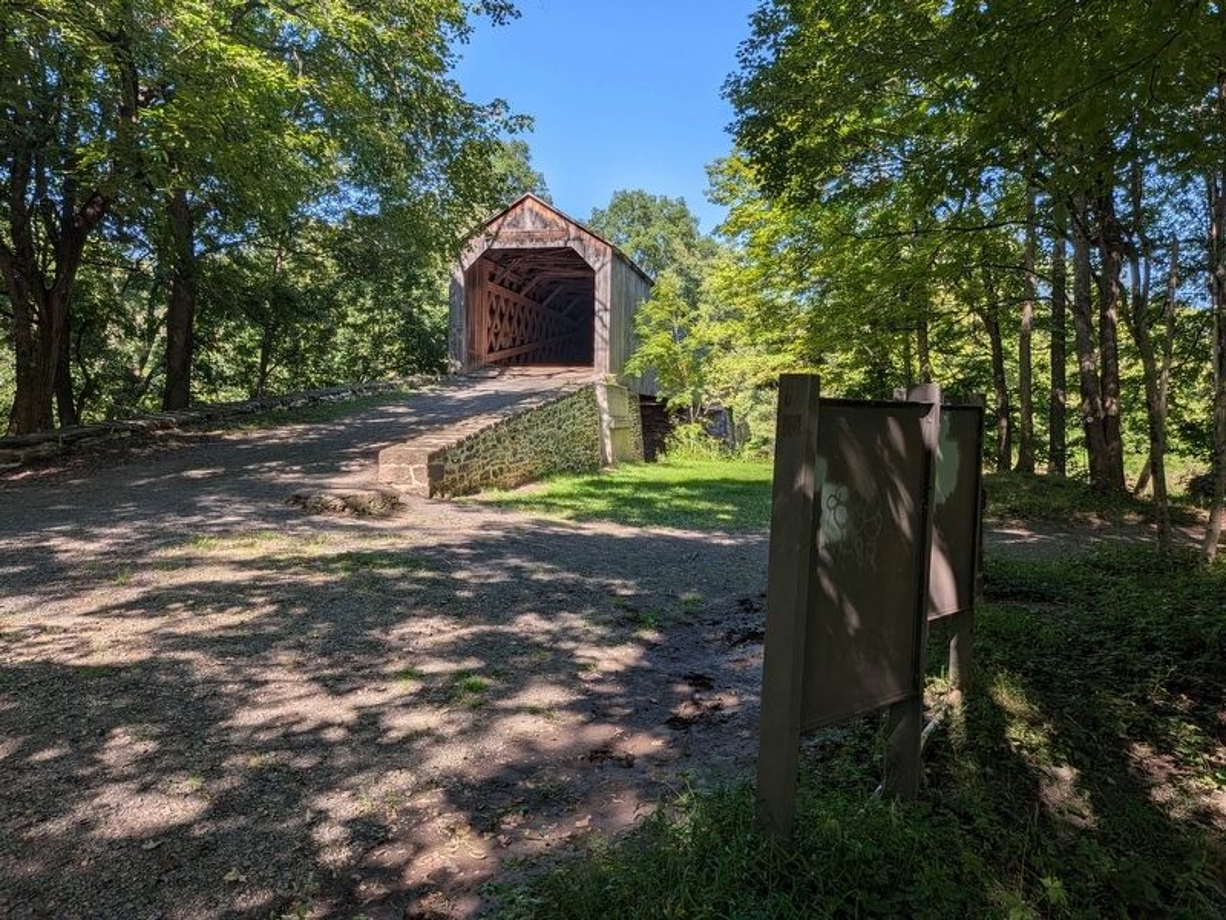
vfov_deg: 56.8
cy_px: 460
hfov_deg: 71.6
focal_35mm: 24
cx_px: 613
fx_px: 850
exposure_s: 1/5208
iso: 32
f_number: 1.7
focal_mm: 4.53
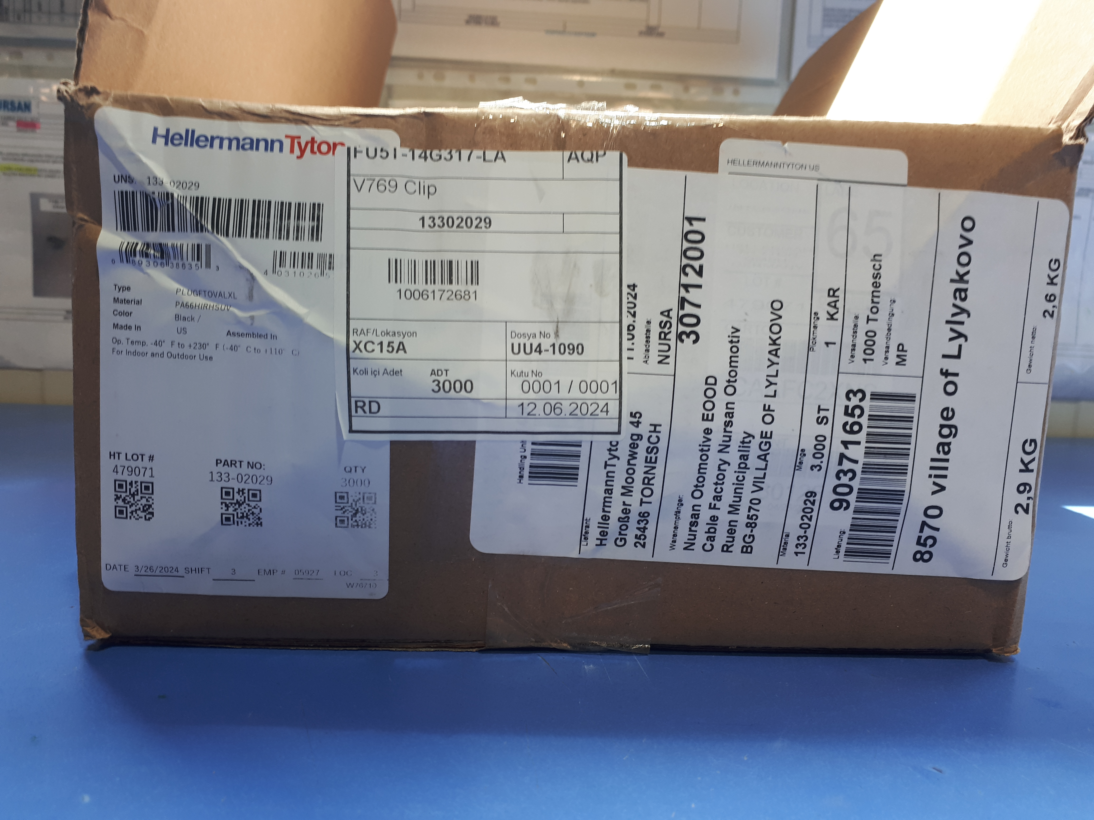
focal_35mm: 27
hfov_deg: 65.3
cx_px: 547
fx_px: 853
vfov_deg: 51.4
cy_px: 410
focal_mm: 3.6
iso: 40
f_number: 1.9
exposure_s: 1/33
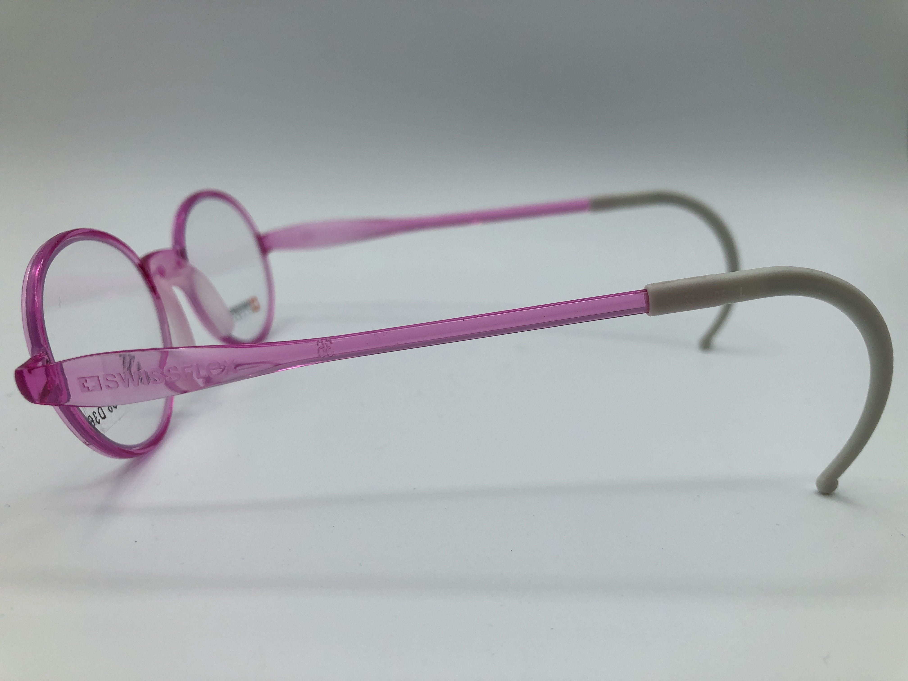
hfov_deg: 63.4
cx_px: 454
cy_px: 340
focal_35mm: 28
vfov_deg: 49.7
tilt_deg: -13.2
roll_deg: +0.9
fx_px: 734
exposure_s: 1/1021
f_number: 1.8
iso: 25
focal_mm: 4
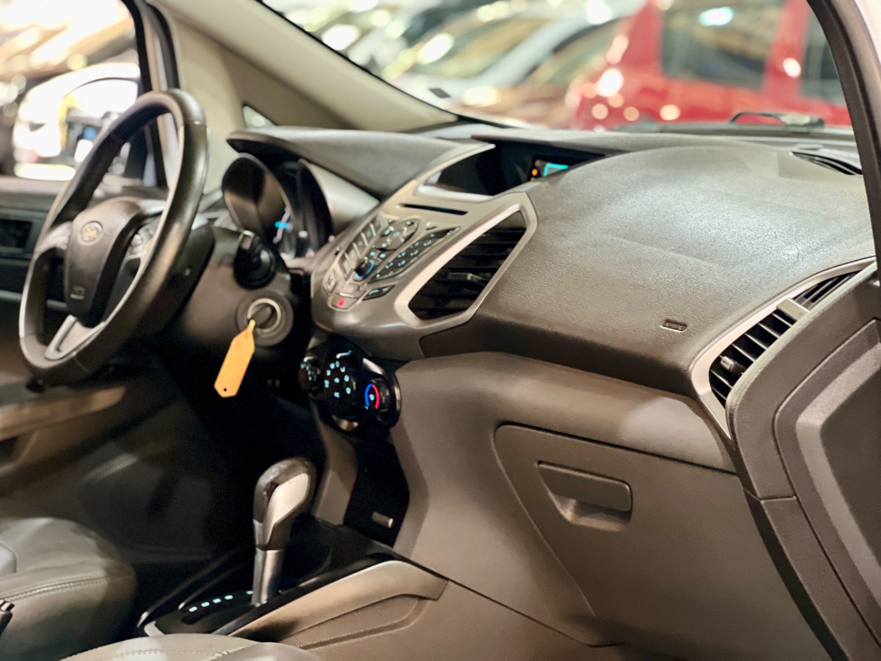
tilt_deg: -8.3
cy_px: 330
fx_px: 1960
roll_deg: +1.1
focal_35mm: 77
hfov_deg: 25.3
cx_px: 440
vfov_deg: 19.1
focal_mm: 9
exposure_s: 1/15
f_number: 2.8
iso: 800
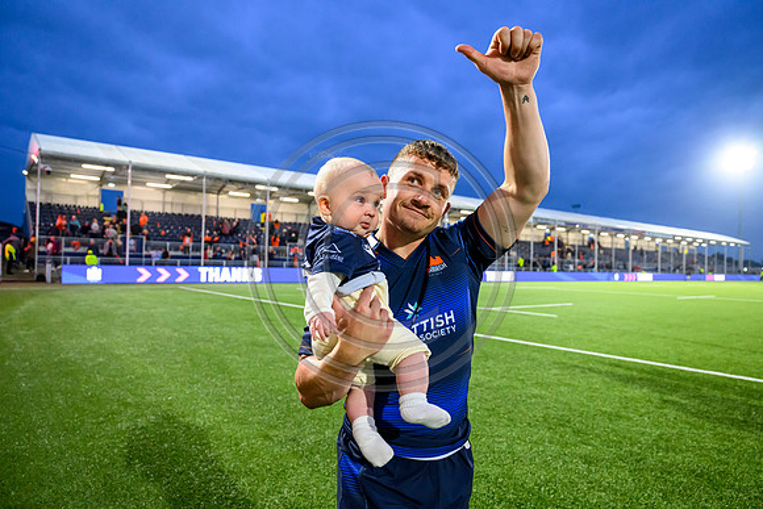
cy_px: 254
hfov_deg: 73.7
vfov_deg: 53.2
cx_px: 382
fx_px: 509
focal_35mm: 24
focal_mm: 24
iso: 6400
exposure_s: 1/500
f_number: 3.5
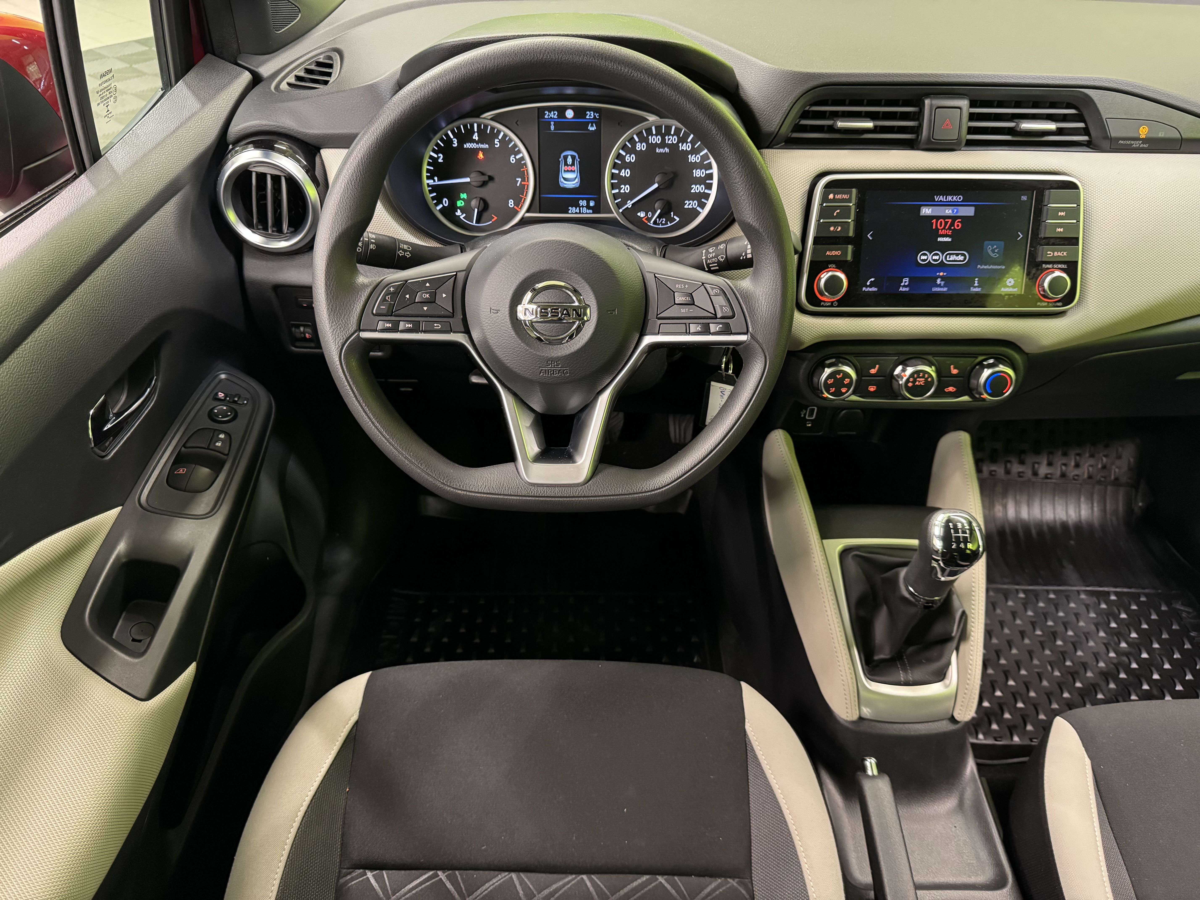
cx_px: 600
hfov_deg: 71.6
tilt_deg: -39.6
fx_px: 832
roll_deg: -0.8
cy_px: 450
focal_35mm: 24
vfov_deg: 56.8
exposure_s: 1/33
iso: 800
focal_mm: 6.76
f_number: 1.78
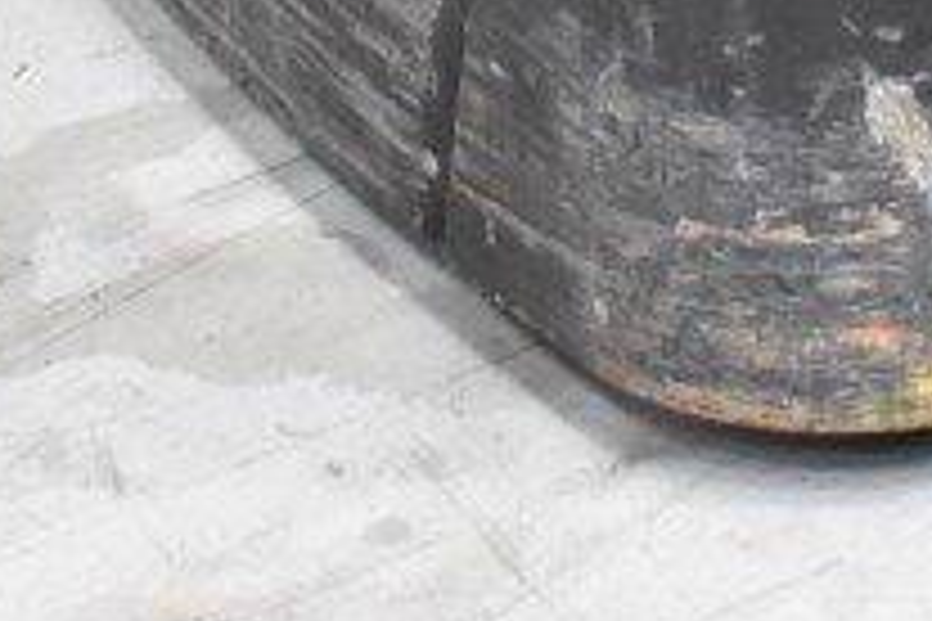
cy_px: -1084
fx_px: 5615
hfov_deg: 9.3
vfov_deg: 6.0
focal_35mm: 217
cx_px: 1270
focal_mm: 25
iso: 1600
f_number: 5
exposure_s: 1/20
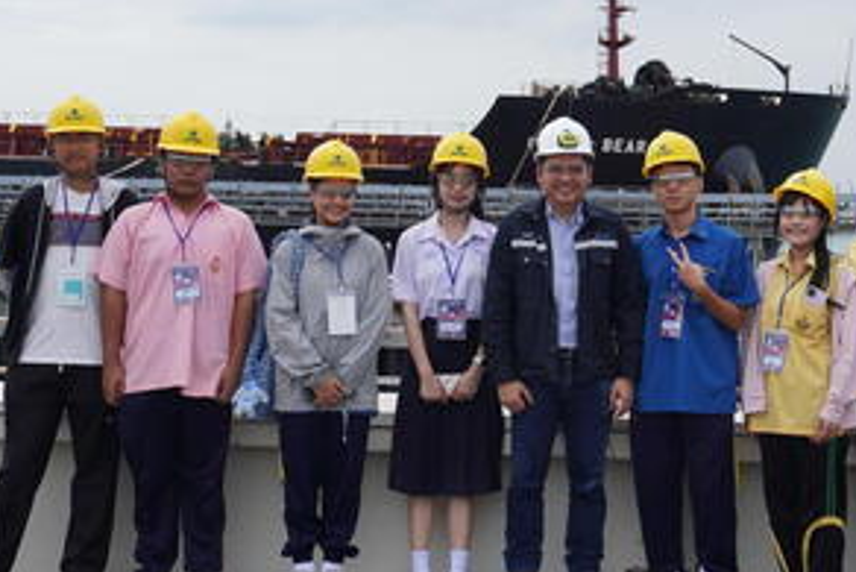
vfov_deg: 17.3
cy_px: 195
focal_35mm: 79
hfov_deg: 25.2
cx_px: 689
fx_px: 1879
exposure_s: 1/640
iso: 100
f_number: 5
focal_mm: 24
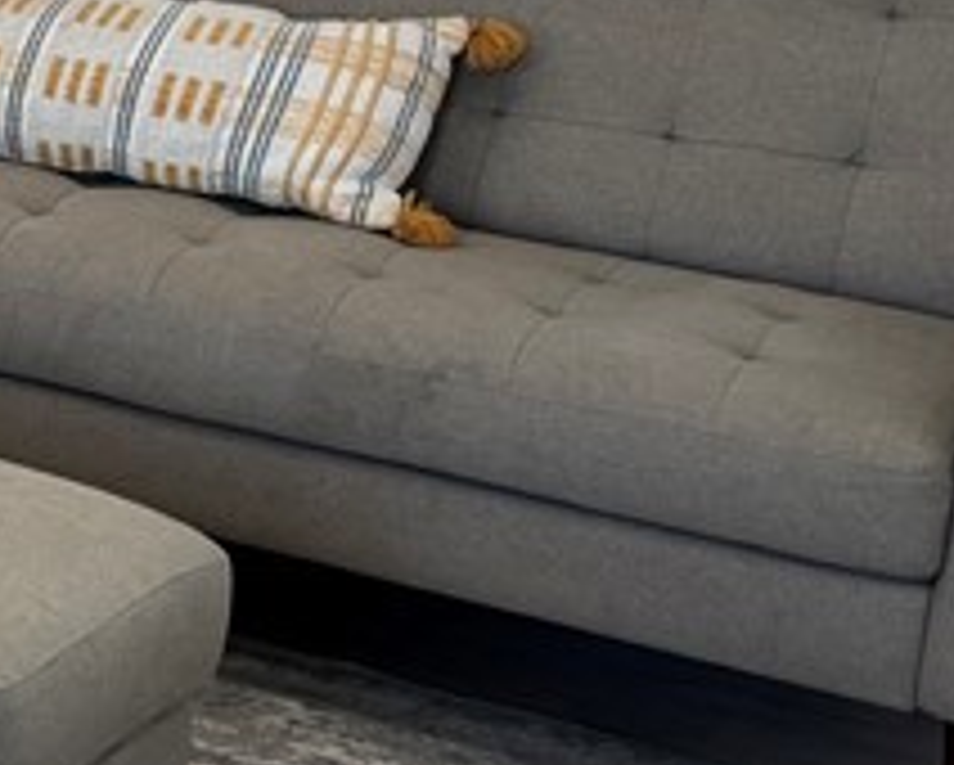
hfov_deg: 13.3
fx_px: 3193
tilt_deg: -10.1
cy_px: -104
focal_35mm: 113
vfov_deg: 13.4
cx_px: -1238
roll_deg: -1.4
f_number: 1.78
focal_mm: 6.76
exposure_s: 1/120
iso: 64
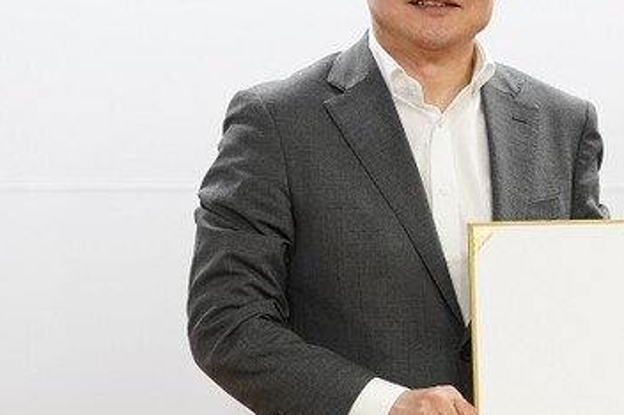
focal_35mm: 128
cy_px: 146
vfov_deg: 10.7
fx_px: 2217
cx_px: 580
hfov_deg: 15.8
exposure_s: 1/160
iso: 2500
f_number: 5.6
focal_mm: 50
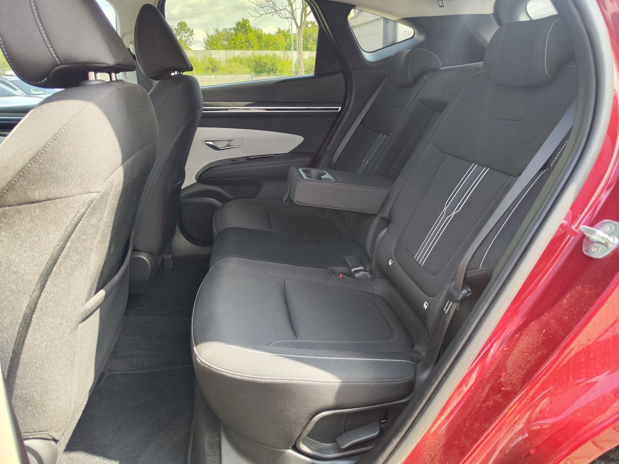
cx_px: 310
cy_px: 232
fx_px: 411
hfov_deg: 73.9
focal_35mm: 23
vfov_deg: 58.9
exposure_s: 1/100
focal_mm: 7.01
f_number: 1.69
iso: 53
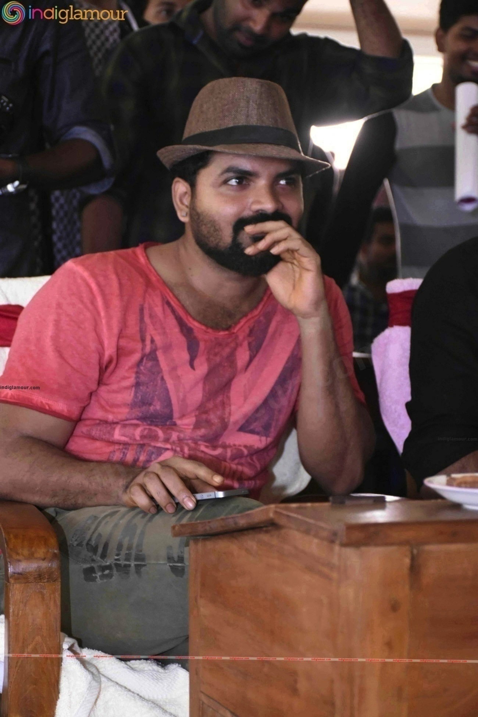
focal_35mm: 93
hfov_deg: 14.7
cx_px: 239
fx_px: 1852
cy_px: 358
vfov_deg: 21.9
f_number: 5
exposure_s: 1/125
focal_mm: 62
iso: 2500
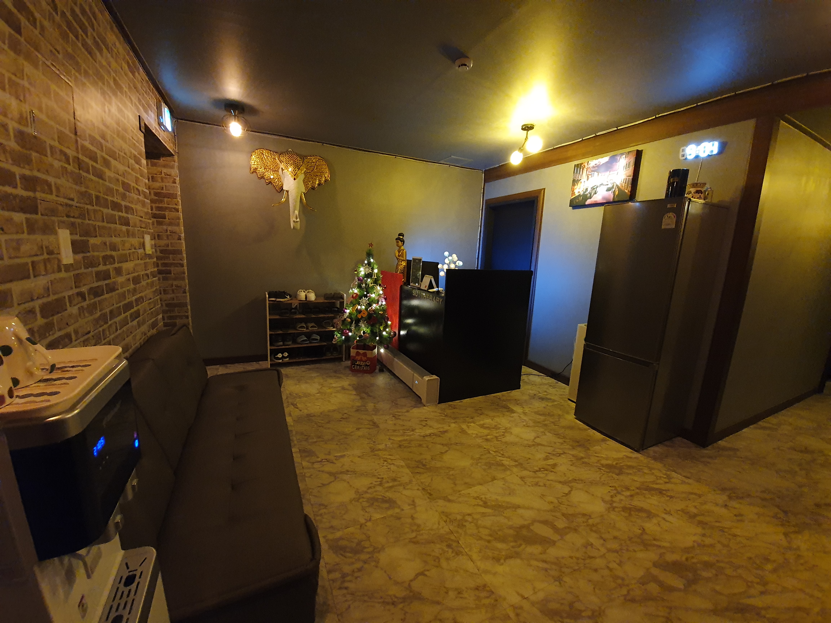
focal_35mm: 13
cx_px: 416
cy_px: 312
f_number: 2.2
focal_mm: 1.8
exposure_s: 1/10
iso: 640
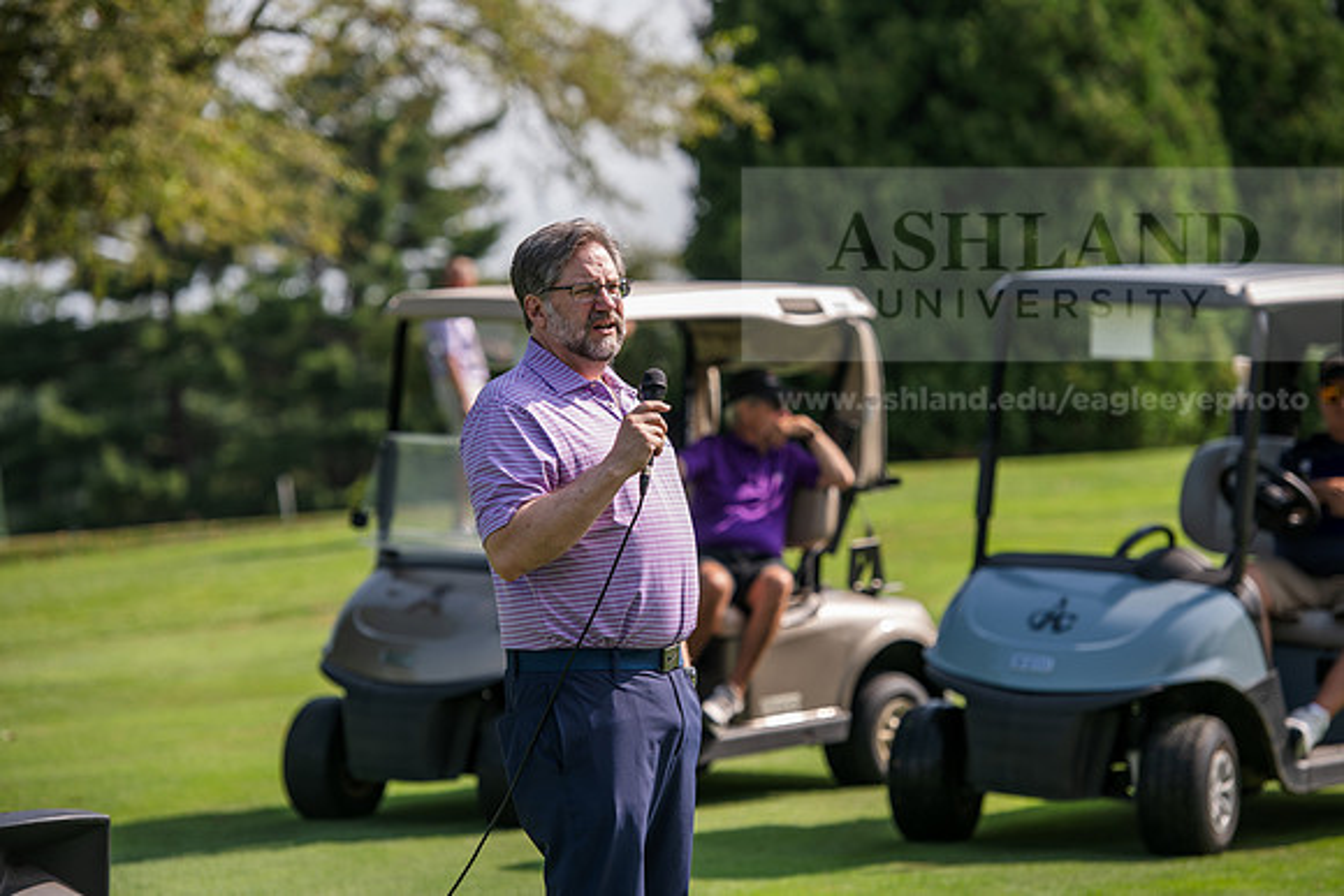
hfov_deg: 14.2
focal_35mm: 145
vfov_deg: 9.5
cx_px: 672
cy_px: 448
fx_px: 5414
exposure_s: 1/500
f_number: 3.5
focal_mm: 145
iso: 80
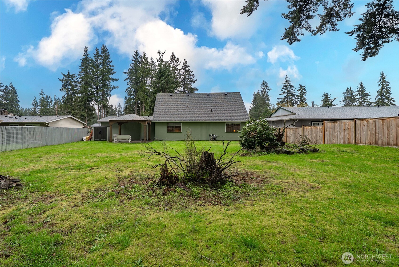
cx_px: 200
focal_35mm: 15
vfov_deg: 77.4
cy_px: 134
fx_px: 166
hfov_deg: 100.4
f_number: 7.1
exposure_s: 1/30
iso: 80
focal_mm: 15
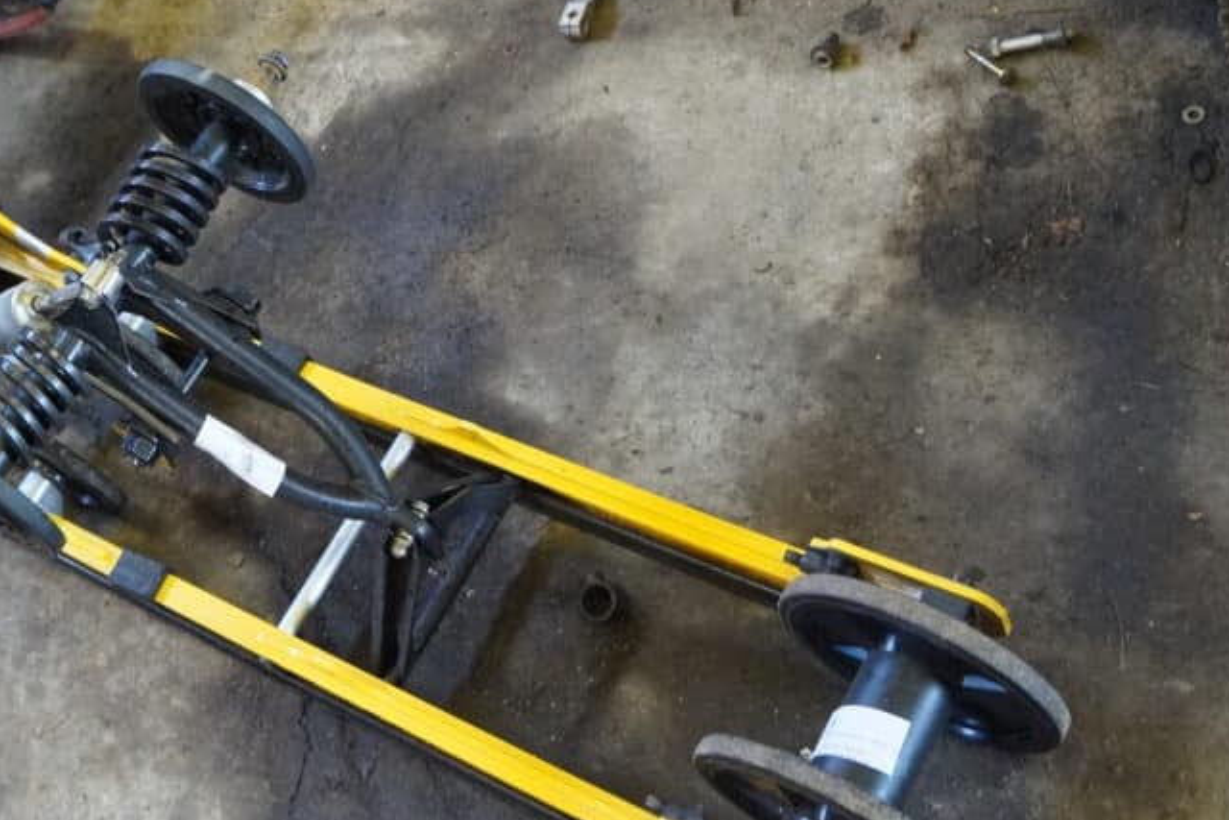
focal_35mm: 48
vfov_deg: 28.1
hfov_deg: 39.8
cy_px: 446
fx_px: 1639
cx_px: 288
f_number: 4
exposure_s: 1/60
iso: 2000
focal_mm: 20
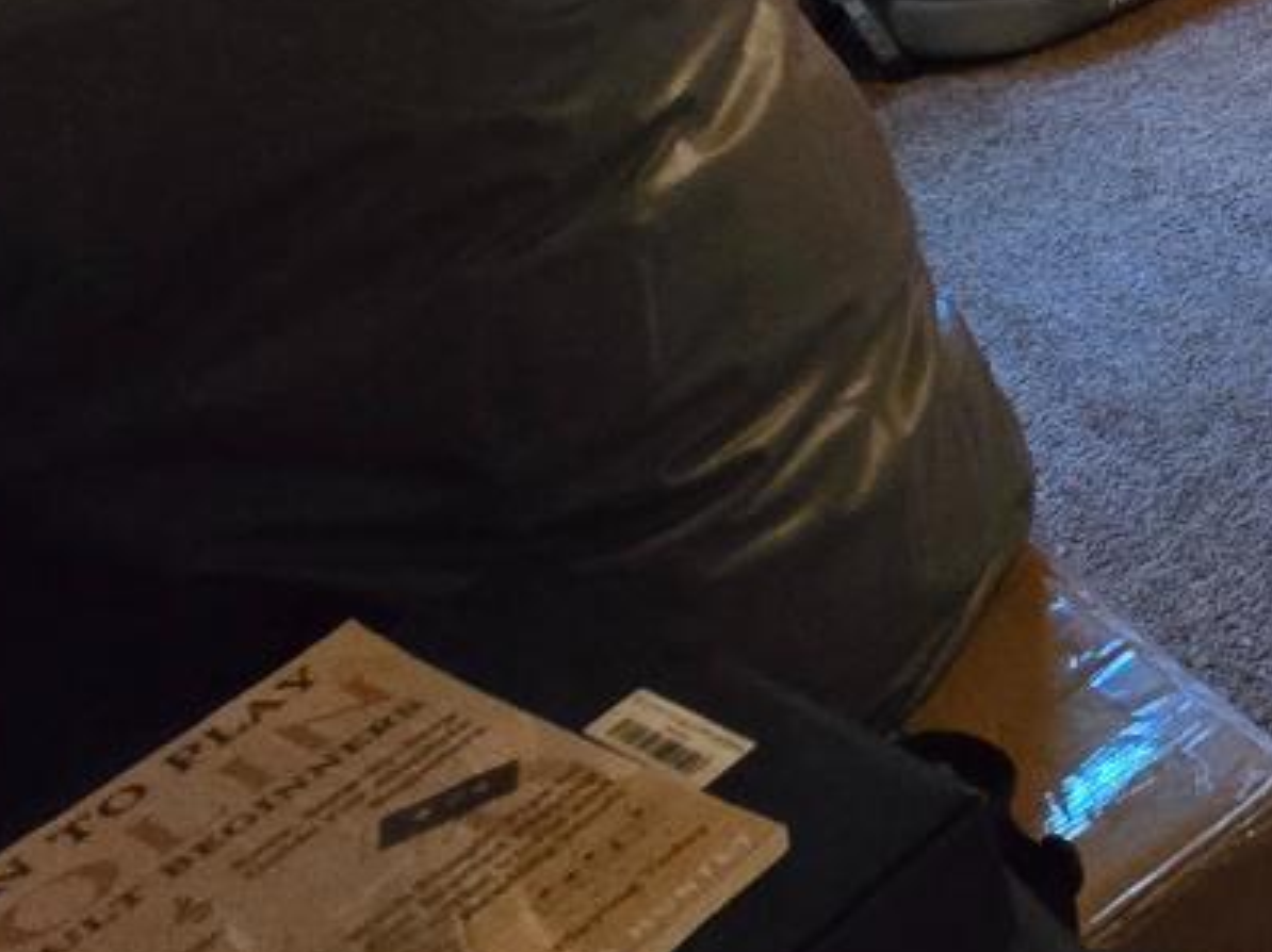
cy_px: -679
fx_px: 1799
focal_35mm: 49
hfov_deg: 23.5
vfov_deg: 21.5
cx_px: 2199
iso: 1250
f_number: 2.2
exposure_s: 1/40
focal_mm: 2.2
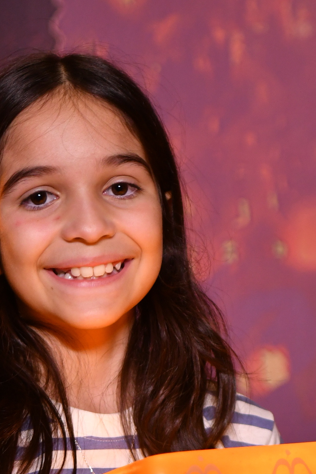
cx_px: 173
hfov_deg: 8.2
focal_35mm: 167
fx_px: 2198
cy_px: 416
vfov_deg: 12.2
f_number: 2.8
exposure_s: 1/125
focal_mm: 45
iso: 640
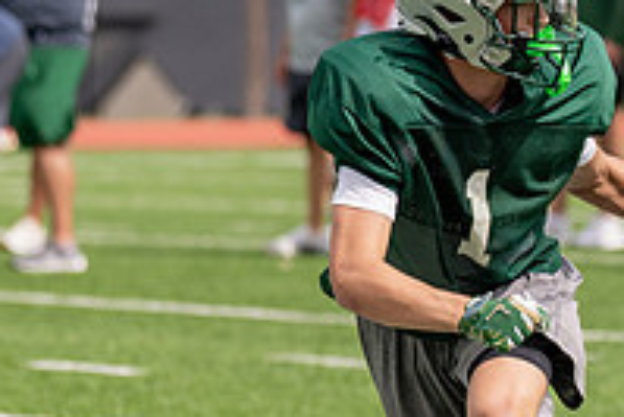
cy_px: 250
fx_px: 8274
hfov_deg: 4.3
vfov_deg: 2.9
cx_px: 502
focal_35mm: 477
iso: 125
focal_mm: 114
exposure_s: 1/4000
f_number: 2.8
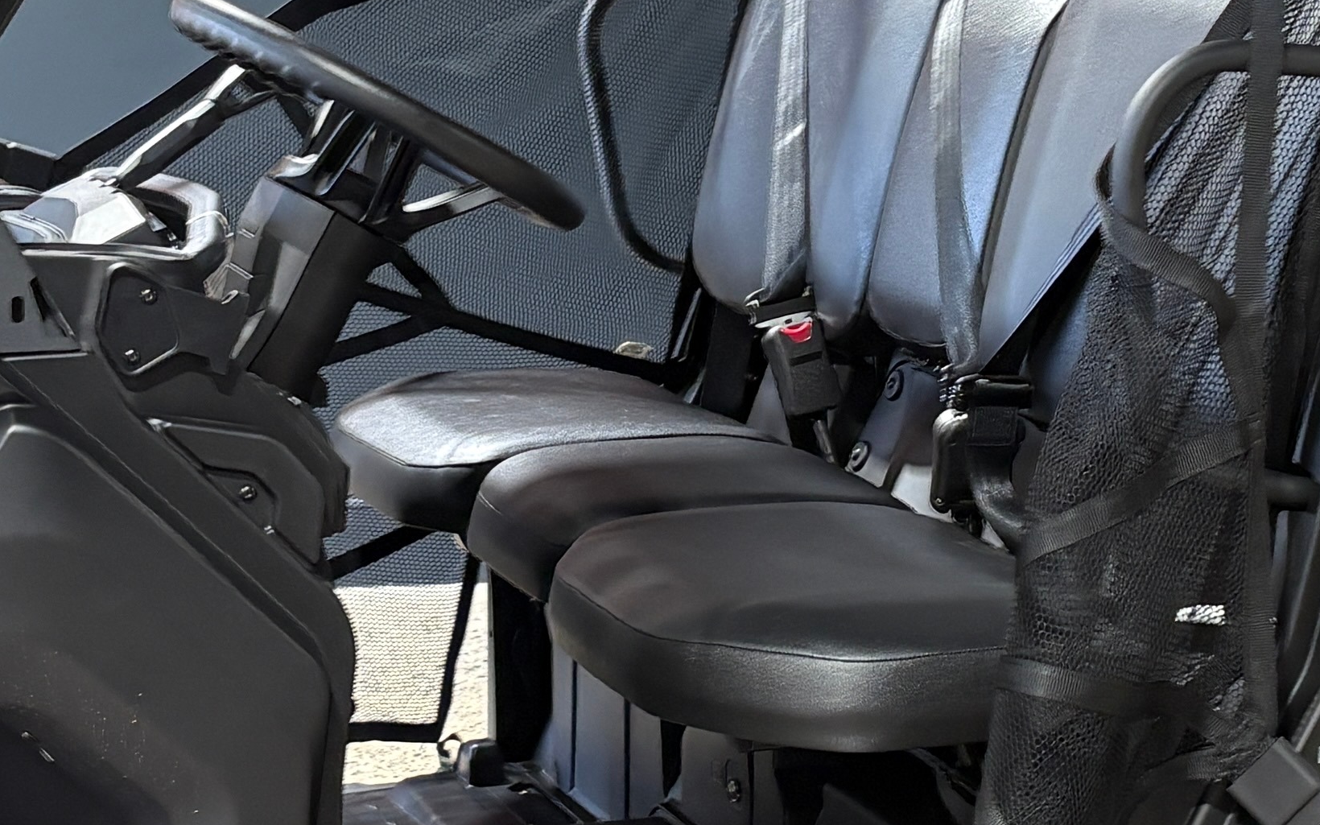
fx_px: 3454
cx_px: 727
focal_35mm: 96
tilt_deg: -9.8
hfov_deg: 21.6
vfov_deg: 13.6
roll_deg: +1.5
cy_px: 431
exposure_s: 1/60
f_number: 1.6
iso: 125
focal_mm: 5.96
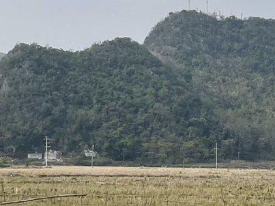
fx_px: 985
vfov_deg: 11.9
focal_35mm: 124
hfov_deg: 15.7
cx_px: 240
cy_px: 78
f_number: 1.6
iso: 32
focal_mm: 5.1
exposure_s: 1/3788
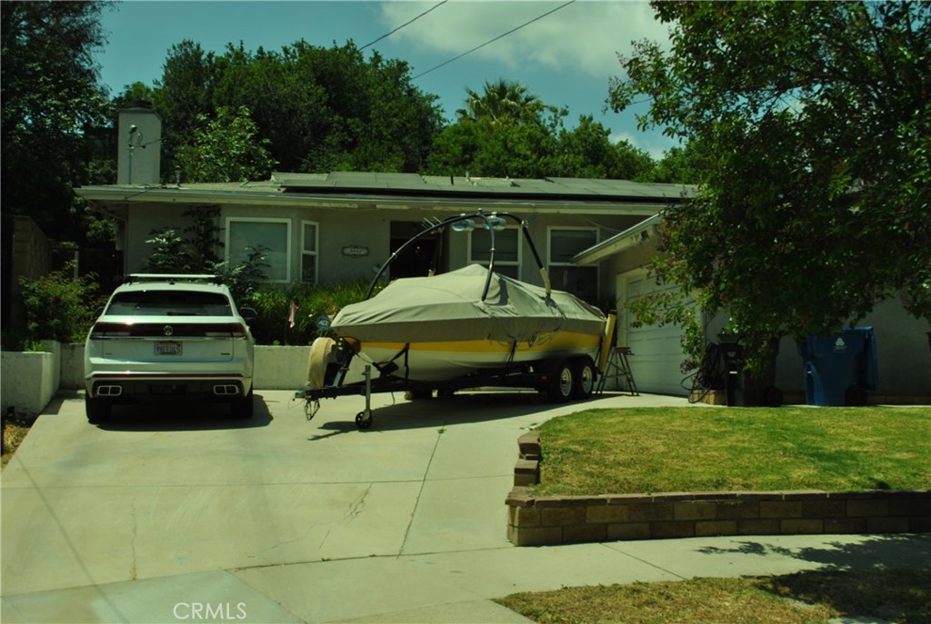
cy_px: 312
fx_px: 1010
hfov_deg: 49.5
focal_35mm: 39
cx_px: 466
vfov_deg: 34.3
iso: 100
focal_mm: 26
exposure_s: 1/320
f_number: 9
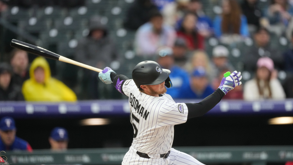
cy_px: 90
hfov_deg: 3.4
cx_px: 147
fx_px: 4894
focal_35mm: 630
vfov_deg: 1.9
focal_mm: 600
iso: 5000
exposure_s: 1/2000
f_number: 4
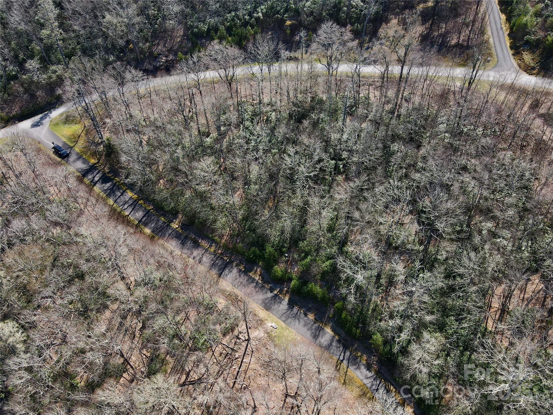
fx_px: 383
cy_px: 208
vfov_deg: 56.8
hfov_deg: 71.6
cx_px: 276
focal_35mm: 24
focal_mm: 4.5
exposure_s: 1/400
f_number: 2.8
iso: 100
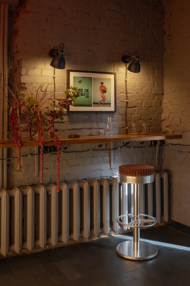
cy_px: 143
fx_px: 273
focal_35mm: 34
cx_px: 95
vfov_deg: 55.1
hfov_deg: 38.3
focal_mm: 34.5
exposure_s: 1/60
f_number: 8
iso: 320
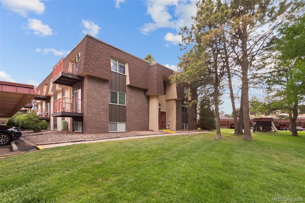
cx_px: 152
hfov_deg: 96.7
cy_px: 102
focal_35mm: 16
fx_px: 136
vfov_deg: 73.7
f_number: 9
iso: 320
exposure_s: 1/20
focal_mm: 16
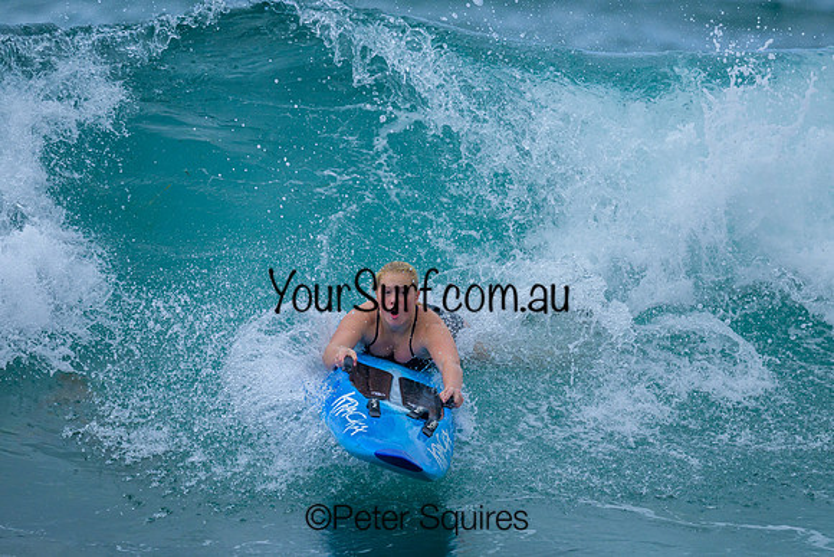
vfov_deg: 1.3
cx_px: 404
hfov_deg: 2.0
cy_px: 361
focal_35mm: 1037
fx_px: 24022
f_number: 6.3
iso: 500
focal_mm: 800
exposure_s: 1/2000
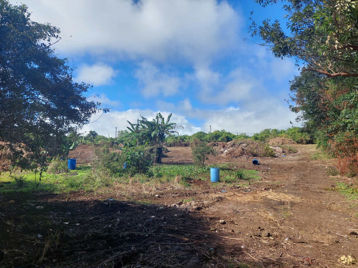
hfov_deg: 71.6
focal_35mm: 24
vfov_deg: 56.8
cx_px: 179
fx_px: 248
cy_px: 134
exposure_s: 1/1668
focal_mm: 5.23
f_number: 1.8
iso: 40
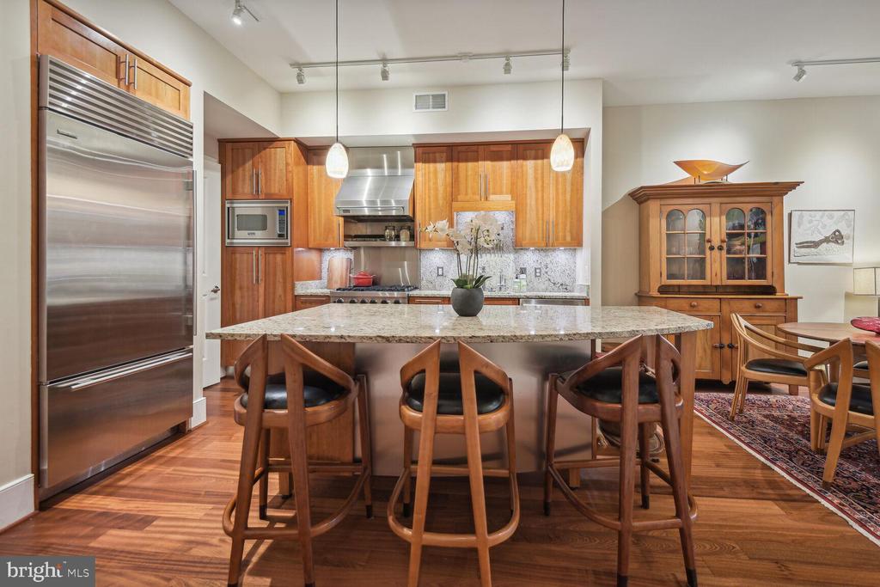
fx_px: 391
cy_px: 294
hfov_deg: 96.7
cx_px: 440
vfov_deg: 73.8
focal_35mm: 16
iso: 400
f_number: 8
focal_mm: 16
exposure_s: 1/4
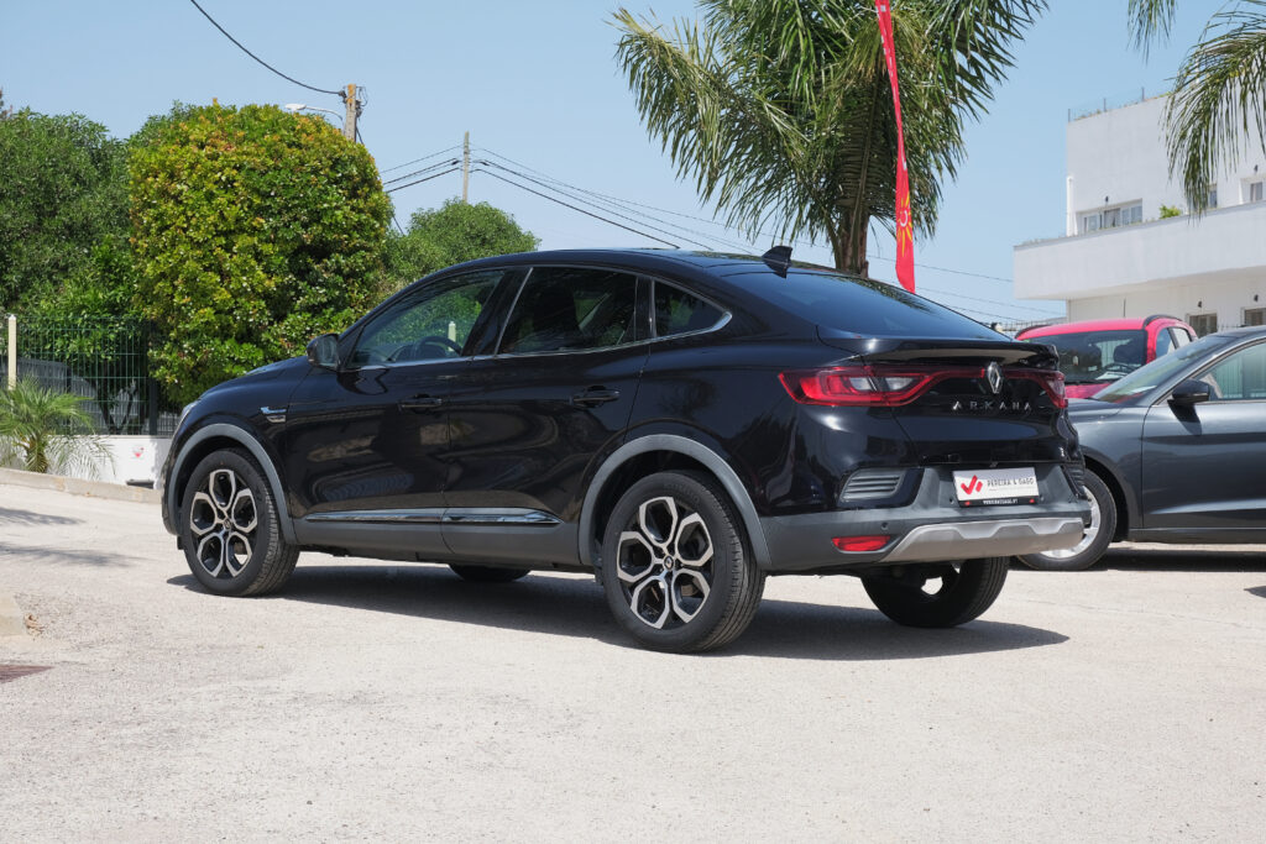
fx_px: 2356
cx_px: 633
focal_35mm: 67
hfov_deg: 30.1
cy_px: 422
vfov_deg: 20.3
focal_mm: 44.5
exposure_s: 1/180
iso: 160
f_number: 9
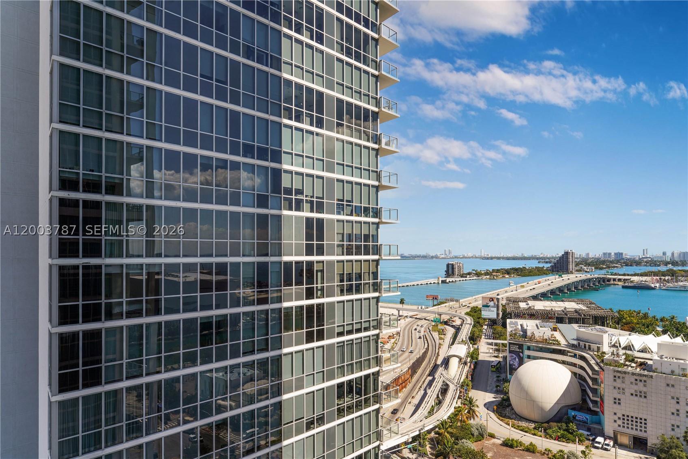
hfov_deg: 104.2
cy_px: 230
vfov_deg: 81.2
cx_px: 344
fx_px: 268
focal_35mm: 14
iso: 100
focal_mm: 14
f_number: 9
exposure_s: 1/160
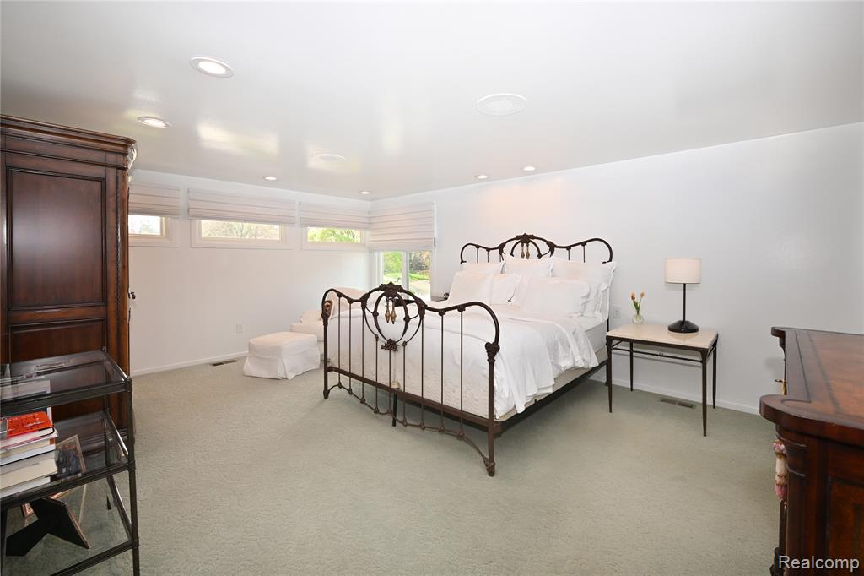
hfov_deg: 104.3
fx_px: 336
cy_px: 288
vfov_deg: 81.2
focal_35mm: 14
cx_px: 432
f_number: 9
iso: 320
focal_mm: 14
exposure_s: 1/60
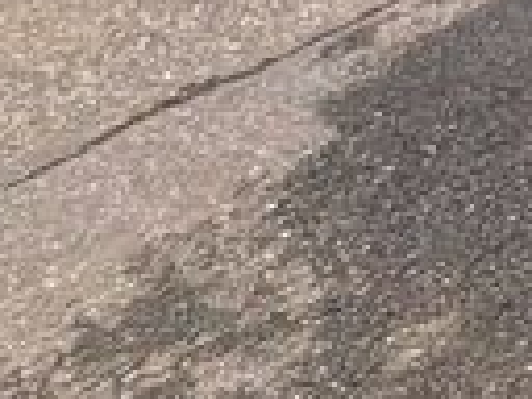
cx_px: 1579
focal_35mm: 104
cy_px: -948
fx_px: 1598
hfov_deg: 11.4
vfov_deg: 9.5
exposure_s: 1/3012
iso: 51
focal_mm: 1.83
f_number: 2.2
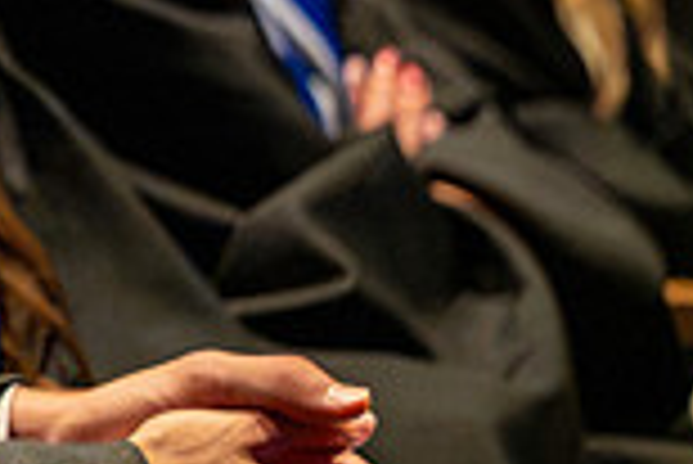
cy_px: -384
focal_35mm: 442
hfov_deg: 4.6
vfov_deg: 3.1
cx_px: -750
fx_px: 8516
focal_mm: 98
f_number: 2.8
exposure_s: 1/125
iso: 10000
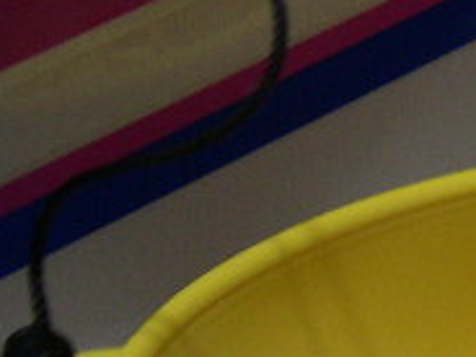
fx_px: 1815
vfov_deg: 11.2
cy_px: 303
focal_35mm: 132
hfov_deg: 13.6
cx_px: 815
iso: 100
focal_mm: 6
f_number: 2.8
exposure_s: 1/12
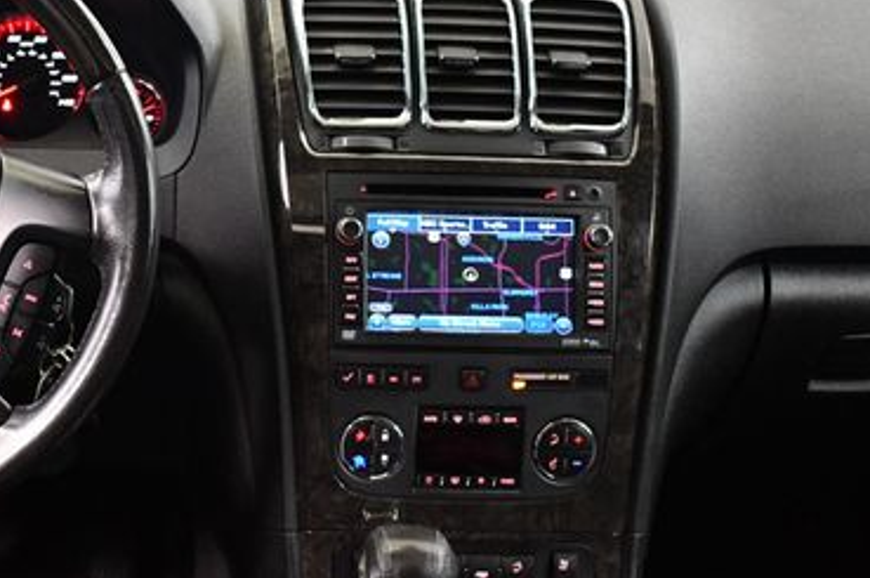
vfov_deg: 22.9
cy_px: 222
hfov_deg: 33.3
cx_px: 217
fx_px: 1424
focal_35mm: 59
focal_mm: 23
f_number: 3.8
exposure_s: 1/60
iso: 4000
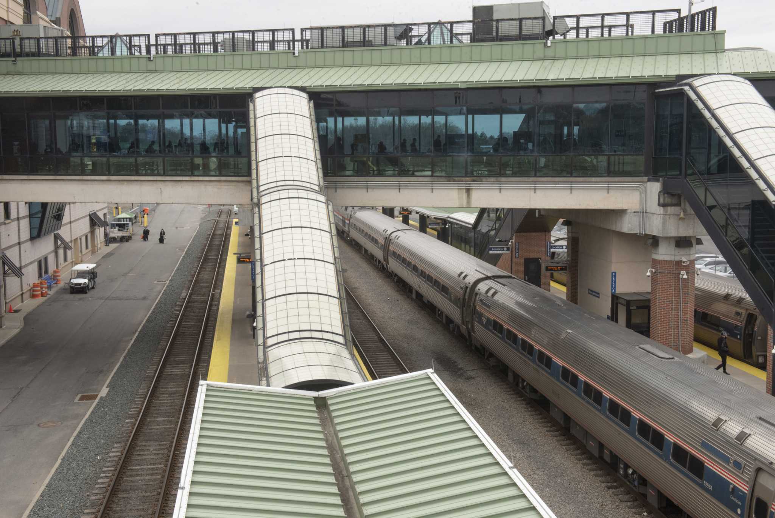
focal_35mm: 44
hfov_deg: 44.5
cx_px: 388
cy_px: 259
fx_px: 948
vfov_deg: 30.5
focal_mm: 44
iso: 1600
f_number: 22
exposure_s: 1/100
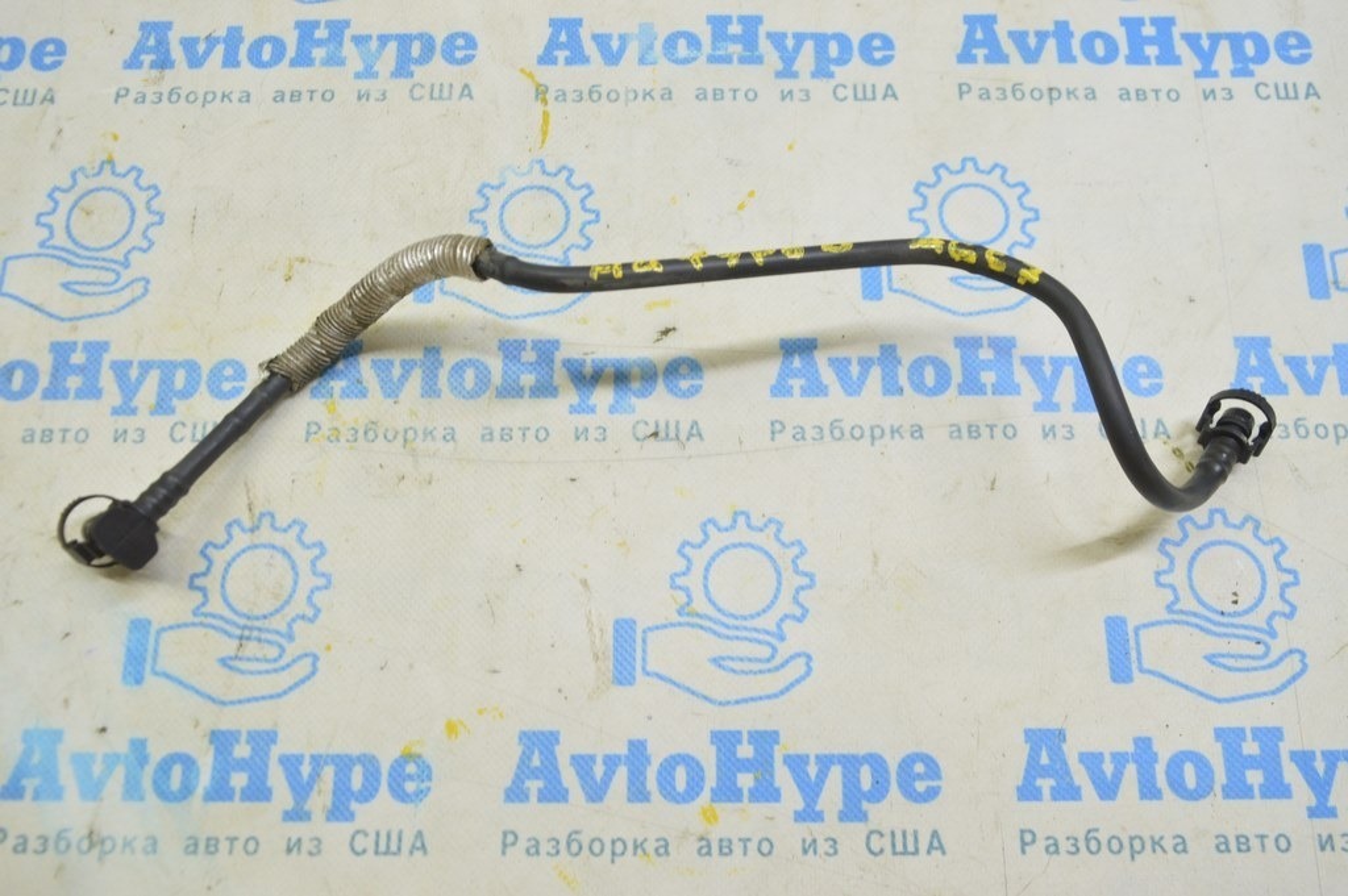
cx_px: 674
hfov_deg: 62.0
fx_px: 1122
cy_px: 448
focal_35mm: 30
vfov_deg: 43.5
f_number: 5.6
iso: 400
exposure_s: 1/20
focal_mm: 20
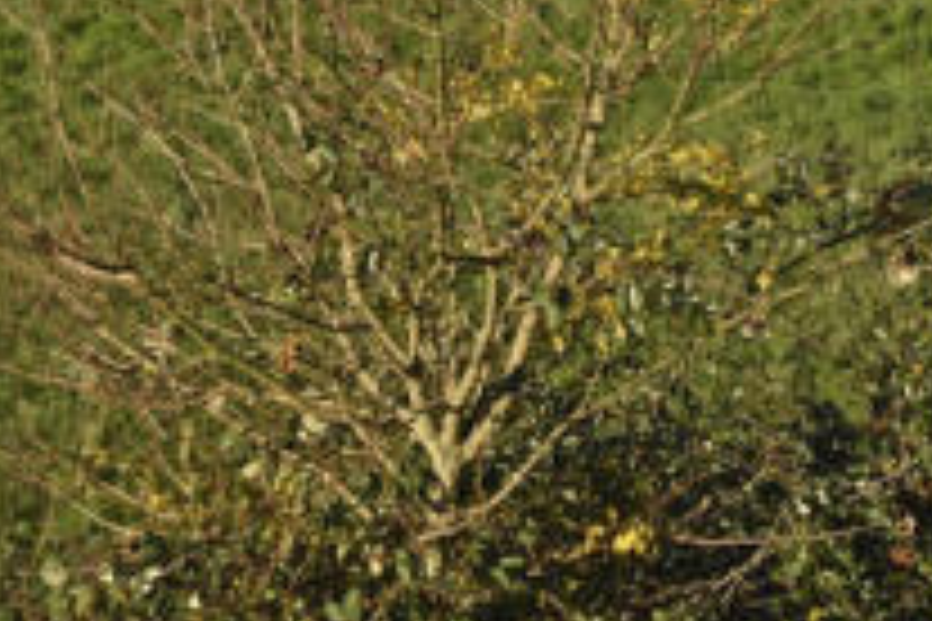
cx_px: 1029
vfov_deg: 13.5
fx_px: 2459
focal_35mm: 95
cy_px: -335
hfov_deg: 20.4
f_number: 10
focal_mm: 20
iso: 100
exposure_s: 1/200
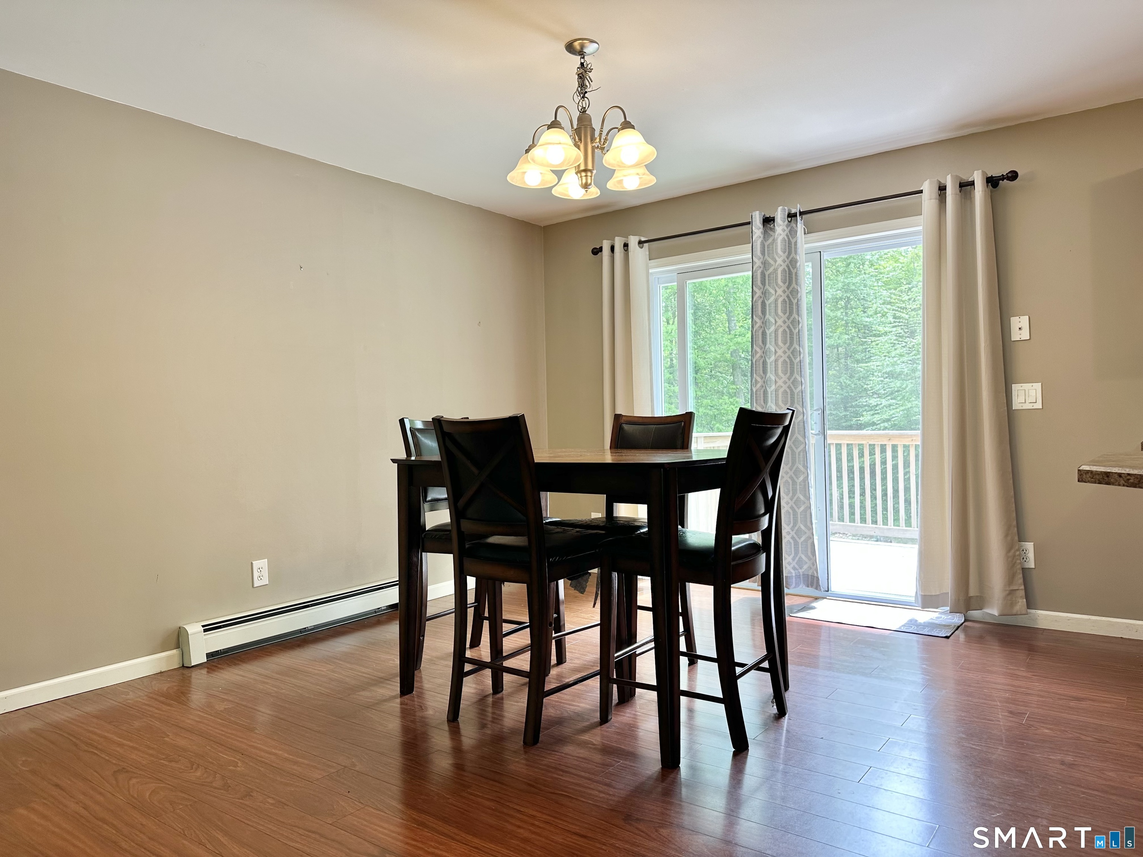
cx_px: 572
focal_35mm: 24
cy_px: 428
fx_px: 792
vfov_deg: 56.8
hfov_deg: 71.6
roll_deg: +1.6
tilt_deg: -0.1
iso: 80
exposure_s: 1/120
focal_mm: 6.86
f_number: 1.78
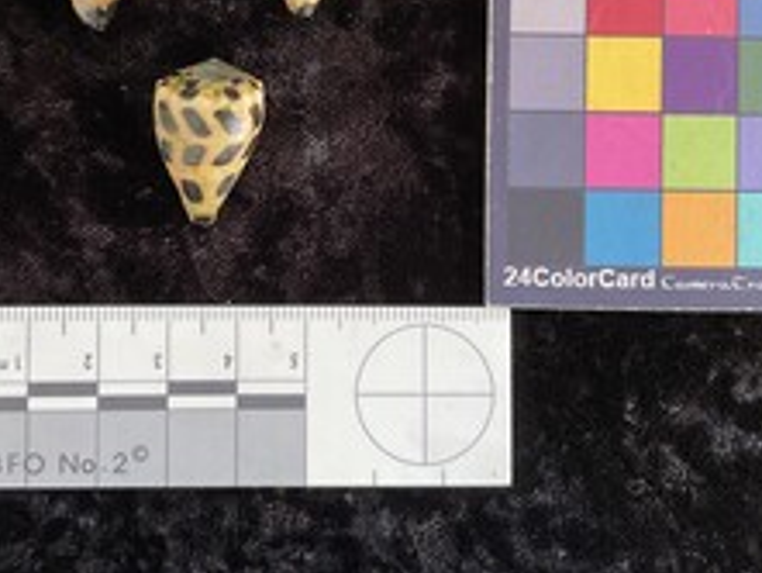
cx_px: 259
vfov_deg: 30.9
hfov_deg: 40.7
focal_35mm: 46
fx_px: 1013
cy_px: 129
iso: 64
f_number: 1.8
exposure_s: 1/60
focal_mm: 3
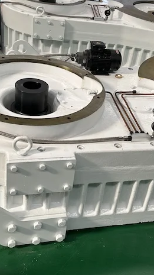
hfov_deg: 26.4
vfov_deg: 45.4
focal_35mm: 45
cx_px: 94
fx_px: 327
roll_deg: -8.0
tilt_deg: -32.7
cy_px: 122
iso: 64
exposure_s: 1/162
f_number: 1.78
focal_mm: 6.86
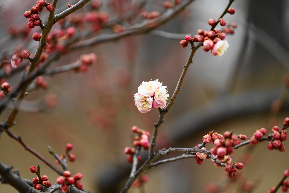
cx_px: 144
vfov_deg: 4.6
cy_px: 96
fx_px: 2408
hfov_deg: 6.9
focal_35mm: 300
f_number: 5.6
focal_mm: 300
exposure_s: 1/320
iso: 200
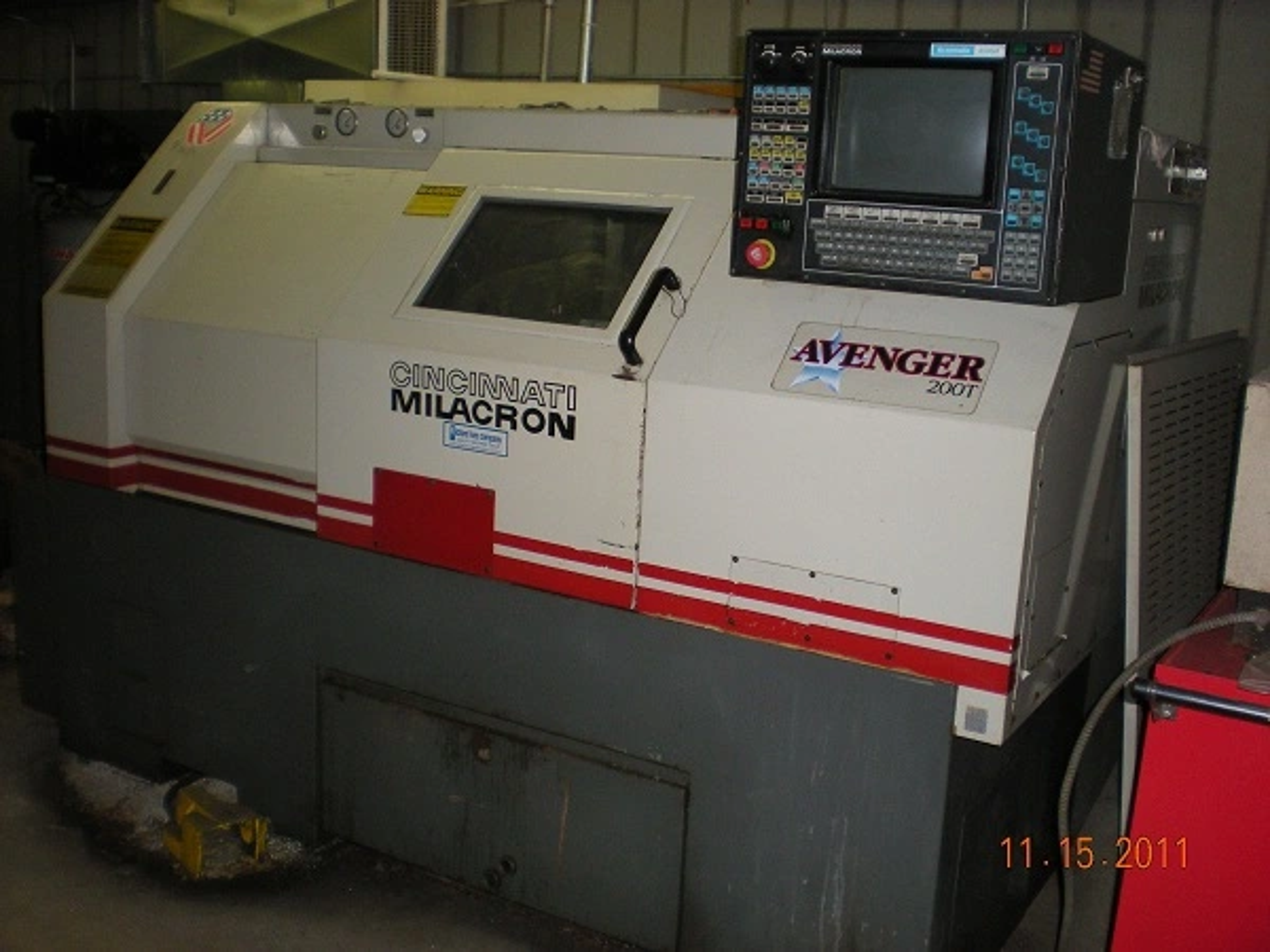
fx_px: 1394
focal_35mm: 38
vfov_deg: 37.7
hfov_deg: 49.0
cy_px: 476
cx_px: 635
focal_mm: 6.3
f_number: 3.1
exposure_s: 1/60
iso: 196
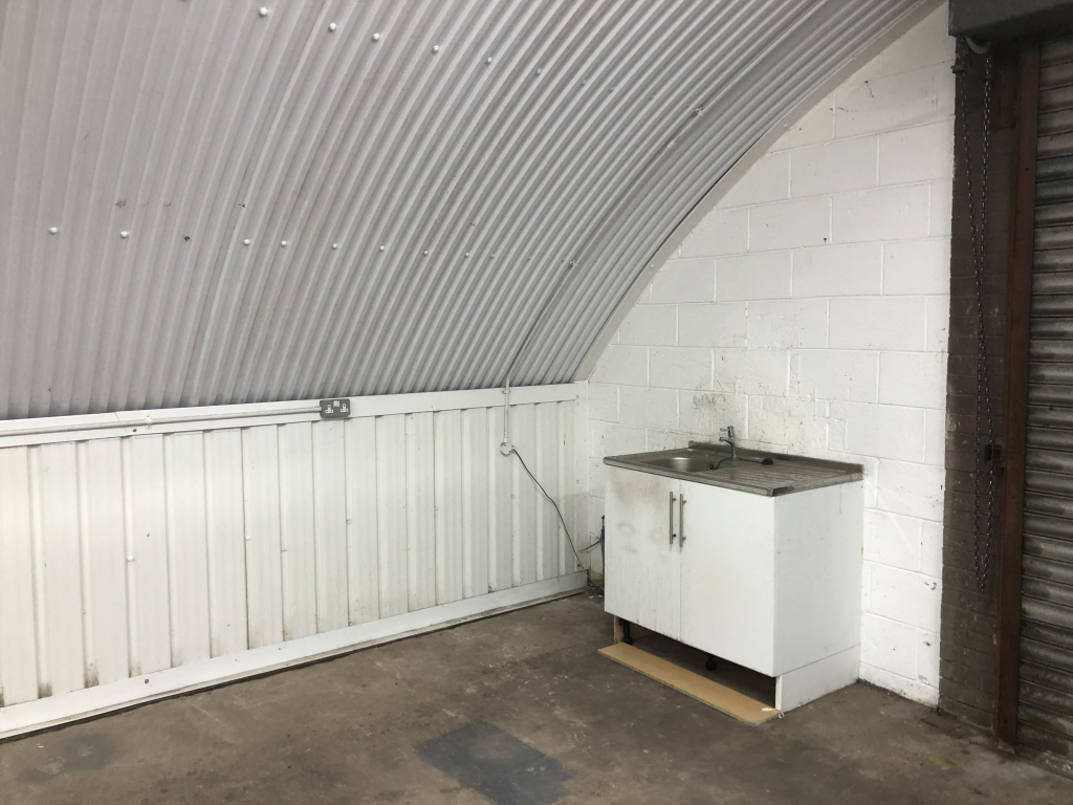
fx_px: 868
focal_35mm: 28
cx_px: 536
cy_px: 402
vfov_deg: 49.7
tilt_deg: -4.5
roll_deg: +0.9
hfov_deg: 63.4
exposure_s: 1/33
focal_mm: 3.99
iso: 32
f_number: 1.8
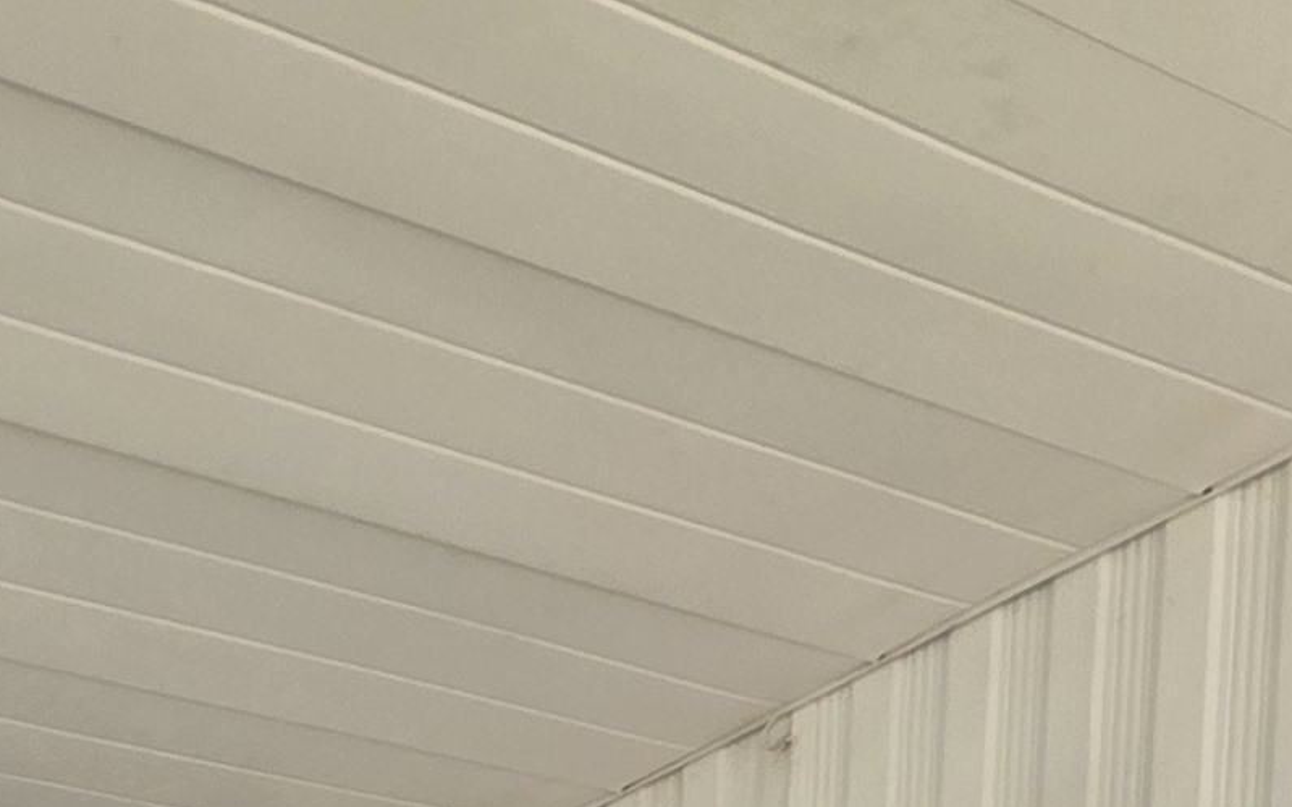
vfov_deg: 12.6
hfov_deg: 26.2
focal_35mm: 69
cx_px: -296
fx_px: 2429
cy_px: 2140
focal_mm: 2.2
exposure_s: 1/435
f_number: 1.9
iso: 40
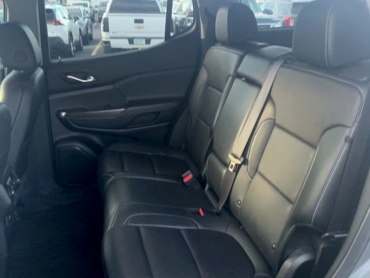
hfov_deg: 60.0
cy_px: 139
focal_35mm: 30
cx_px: 185
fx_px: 321
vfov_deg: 46.8
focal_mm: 3
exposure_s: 1/60
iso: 250
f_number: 1.8
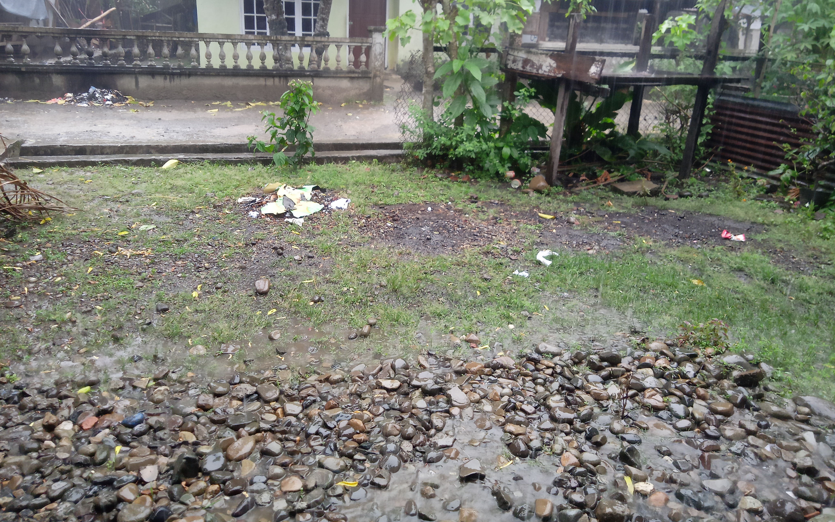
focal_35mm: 28
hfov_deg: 66.5
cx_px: 419
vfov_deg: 44.3
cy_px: 206
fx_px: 637
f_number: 2.2
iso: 483
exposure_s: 1/25
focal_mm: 3.46
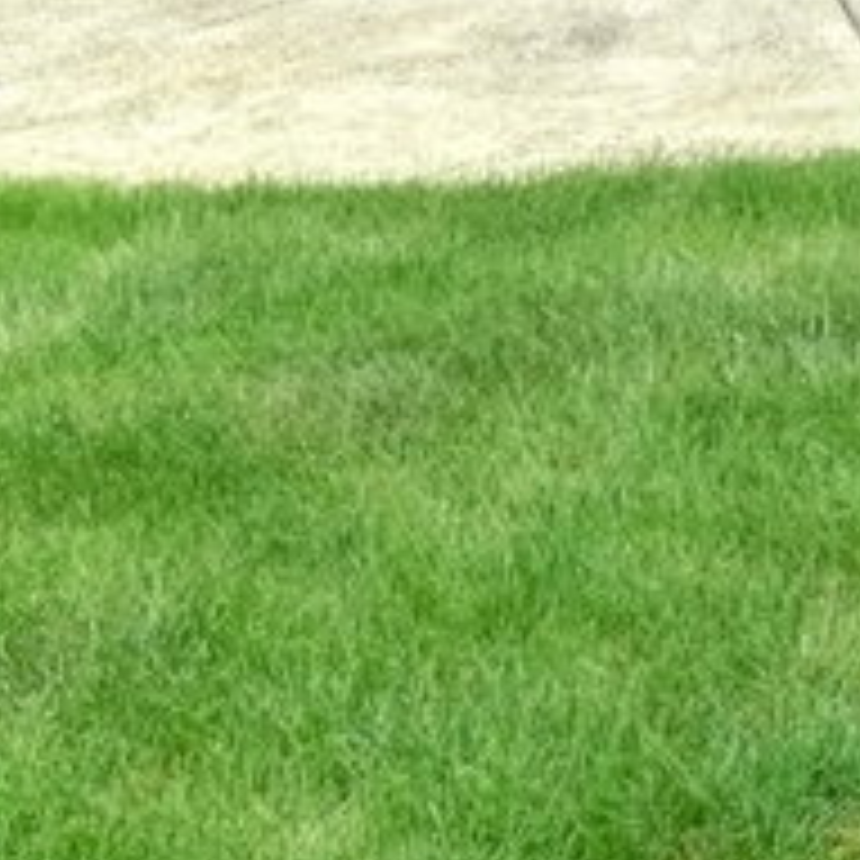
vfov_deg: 17.5
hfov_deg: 20.4
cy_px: -698
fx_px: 2249
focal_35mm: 80
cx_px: 1004
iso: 500
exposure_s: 1/8
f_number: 11
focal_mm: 10
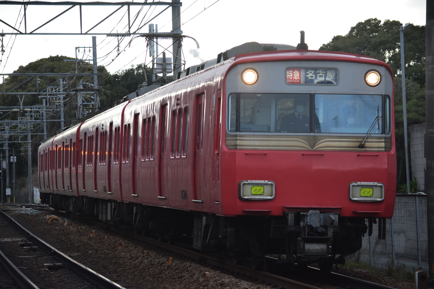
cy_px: 144
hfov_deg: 12.5
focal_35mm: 165
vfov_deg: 8.3
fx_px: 1989
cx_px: 217
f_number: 5
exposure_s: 1/1000
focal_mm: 110
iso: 800
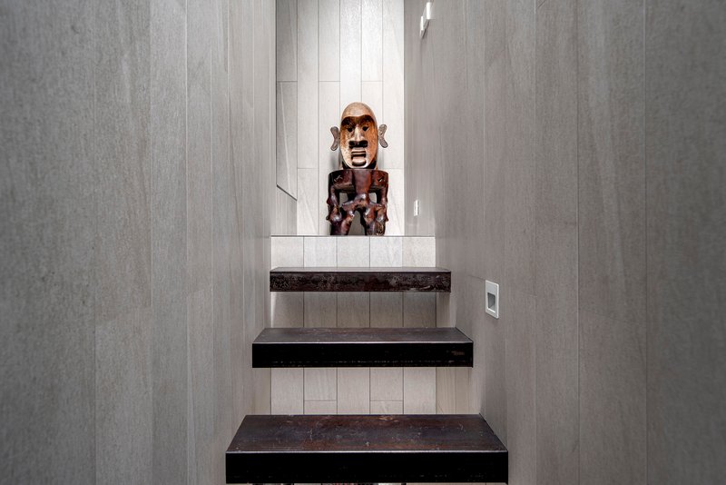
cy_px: 242
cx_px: 363
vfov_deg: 70.5
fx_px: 343
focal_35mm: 17
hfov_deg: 93.3
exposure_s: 1
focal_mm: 17
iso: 100
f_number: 5.6
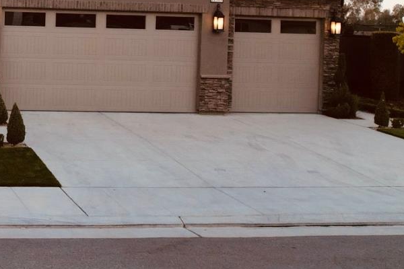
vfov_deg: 23.3
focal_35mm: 55
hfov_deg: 31.8
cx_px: -47
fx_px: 617
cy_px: -18
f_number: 2.8
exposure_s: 1/200
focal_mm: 8.38
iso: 110
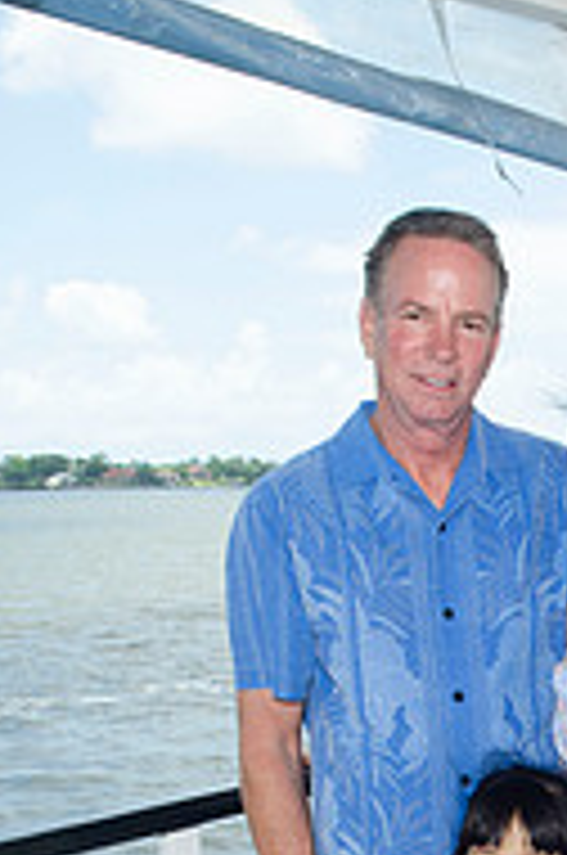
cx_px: 630
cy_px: 842
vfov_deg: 24.9
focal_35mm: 78
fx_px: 1849
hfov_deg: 16.9
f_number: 10
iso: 125
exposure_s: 1/250
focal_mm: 22
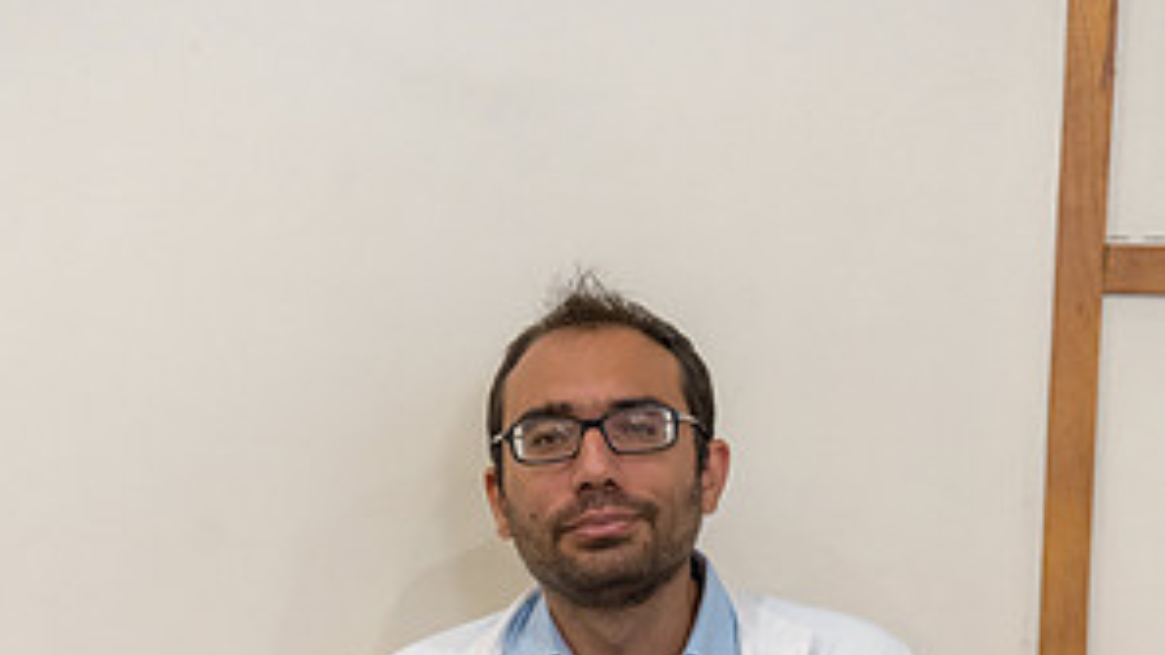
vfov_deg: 8.8
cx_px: 584
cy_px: 867
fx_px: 4170
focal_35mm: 135
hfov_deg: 15.9
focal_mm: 85
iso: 5000
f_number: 4
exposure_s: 1/80
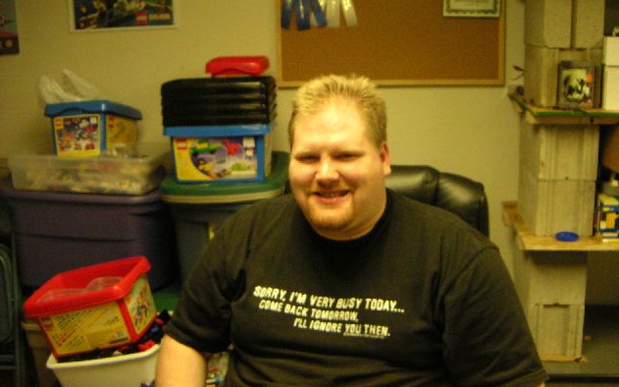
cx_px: 312
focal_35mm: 43
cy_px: 175
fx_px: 725
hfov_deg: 46.2
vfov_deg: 29.8
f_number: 2.9
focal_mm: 5.3
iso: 400
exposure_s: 1/60
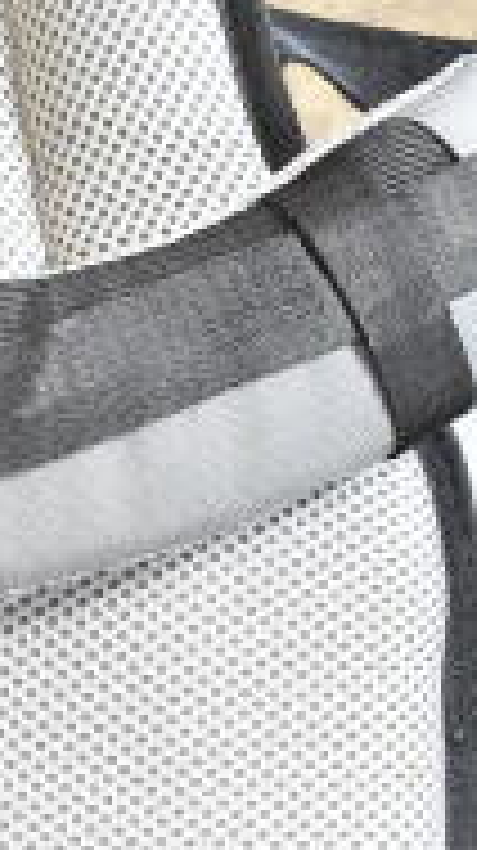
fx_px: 2855
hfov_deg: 8.8
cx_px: -621
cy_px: 767
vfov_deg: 16.7
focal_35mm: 127
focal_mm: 25
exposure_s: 1/50
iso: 1600
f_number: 4
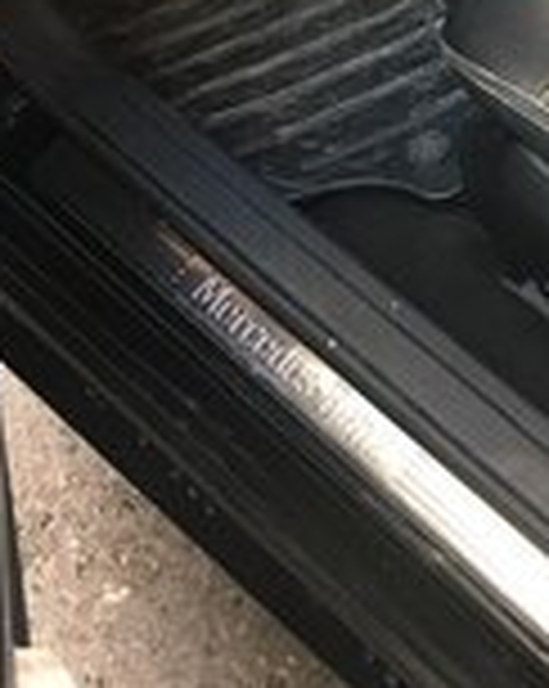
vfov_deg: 19.1
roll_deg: +4.2
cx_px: 634
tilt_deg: -41.0
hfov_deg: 16.1
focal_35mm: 92
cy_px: -243
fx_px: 1872
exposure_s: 1/33
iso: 100
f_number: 2.2
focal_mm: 4.15
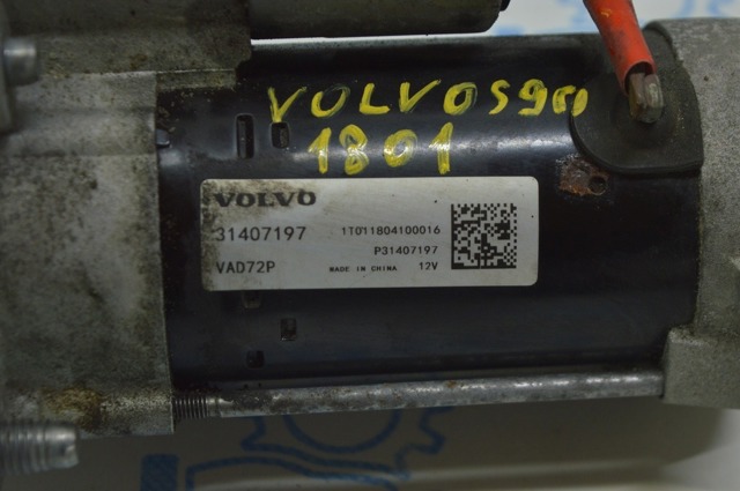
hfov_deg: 24.6
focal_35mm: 82
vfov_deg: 16.5
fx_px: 1694
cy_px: 246
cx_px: 370
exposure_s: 1/40
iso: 400
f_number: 5.6
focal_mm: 55
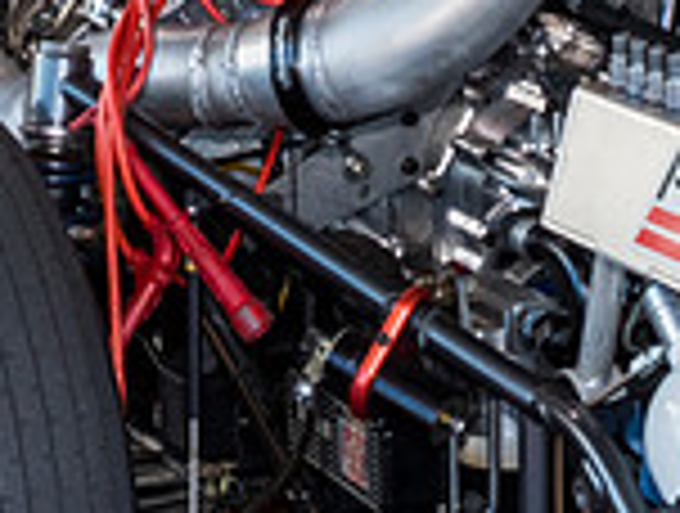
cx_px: 284
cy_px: -226
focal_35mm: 160
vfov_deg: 9.1
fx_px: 3151
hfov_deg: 12.3
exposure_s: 1/80
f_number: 9
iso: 400
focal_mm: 27.7
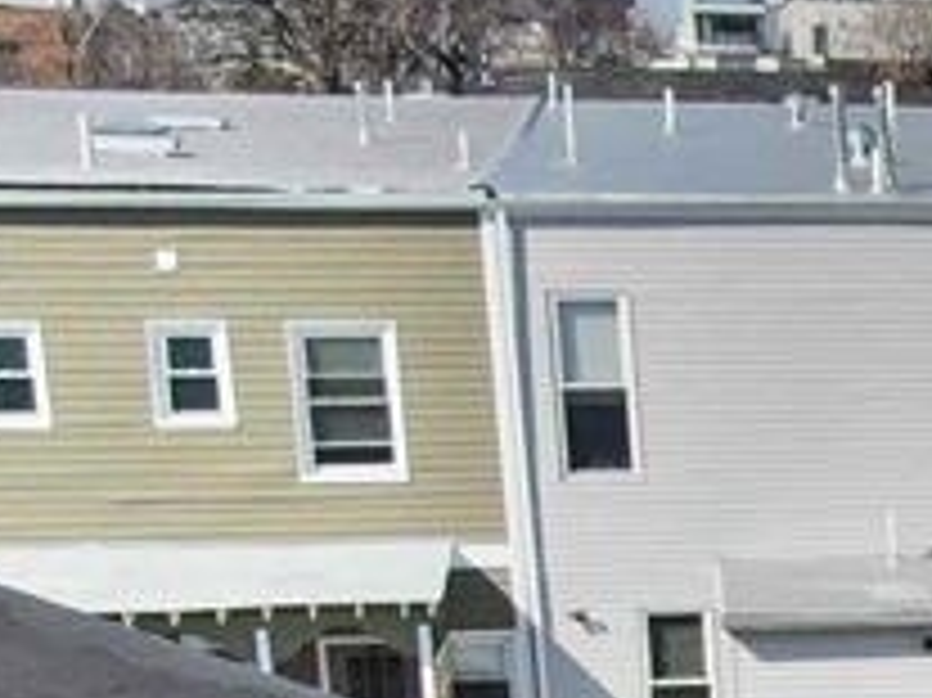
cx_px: 1693
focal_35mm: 119
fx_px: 3202
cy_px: 1130
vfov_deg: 11.8
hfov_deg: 14.5
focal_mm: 4.39
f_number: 2.8
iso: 100
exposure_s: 1/2000
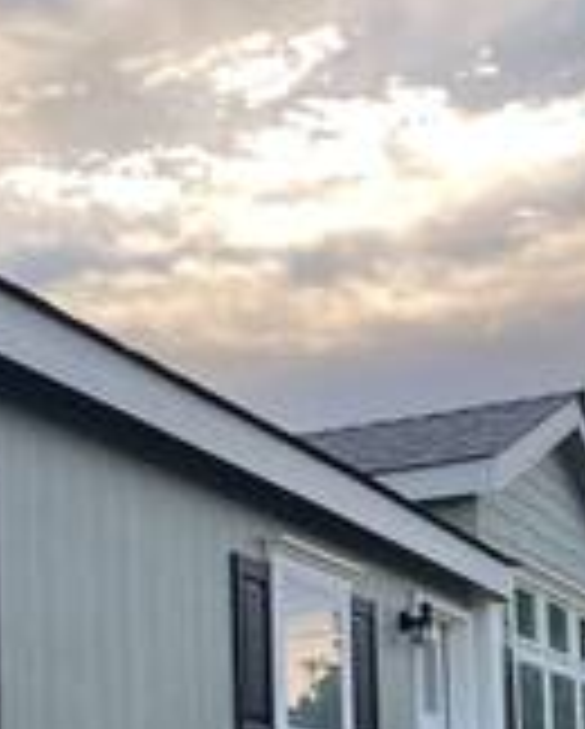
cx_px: 0
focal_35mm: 80
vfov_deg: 22.7
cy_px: 756
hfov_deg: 18.7
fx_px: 1728
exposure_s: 1/477
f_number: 1.6
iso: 50
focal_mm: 5.1
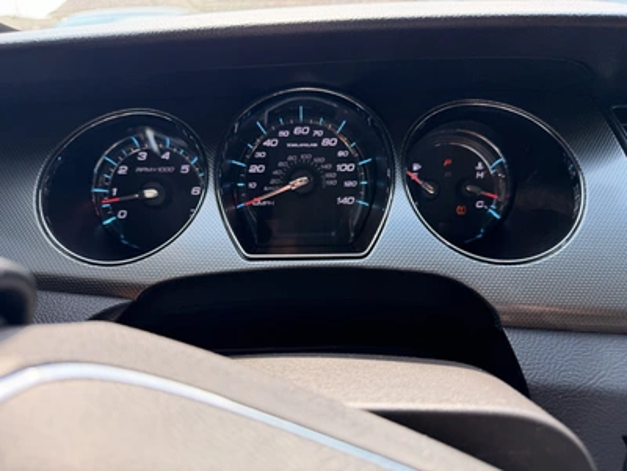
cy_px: 236
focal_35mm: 24
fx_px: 435
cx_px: 314
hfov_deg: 71.6
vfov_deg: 56.8
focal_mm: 6.76
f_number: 1.78
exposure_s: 1/660
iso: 100
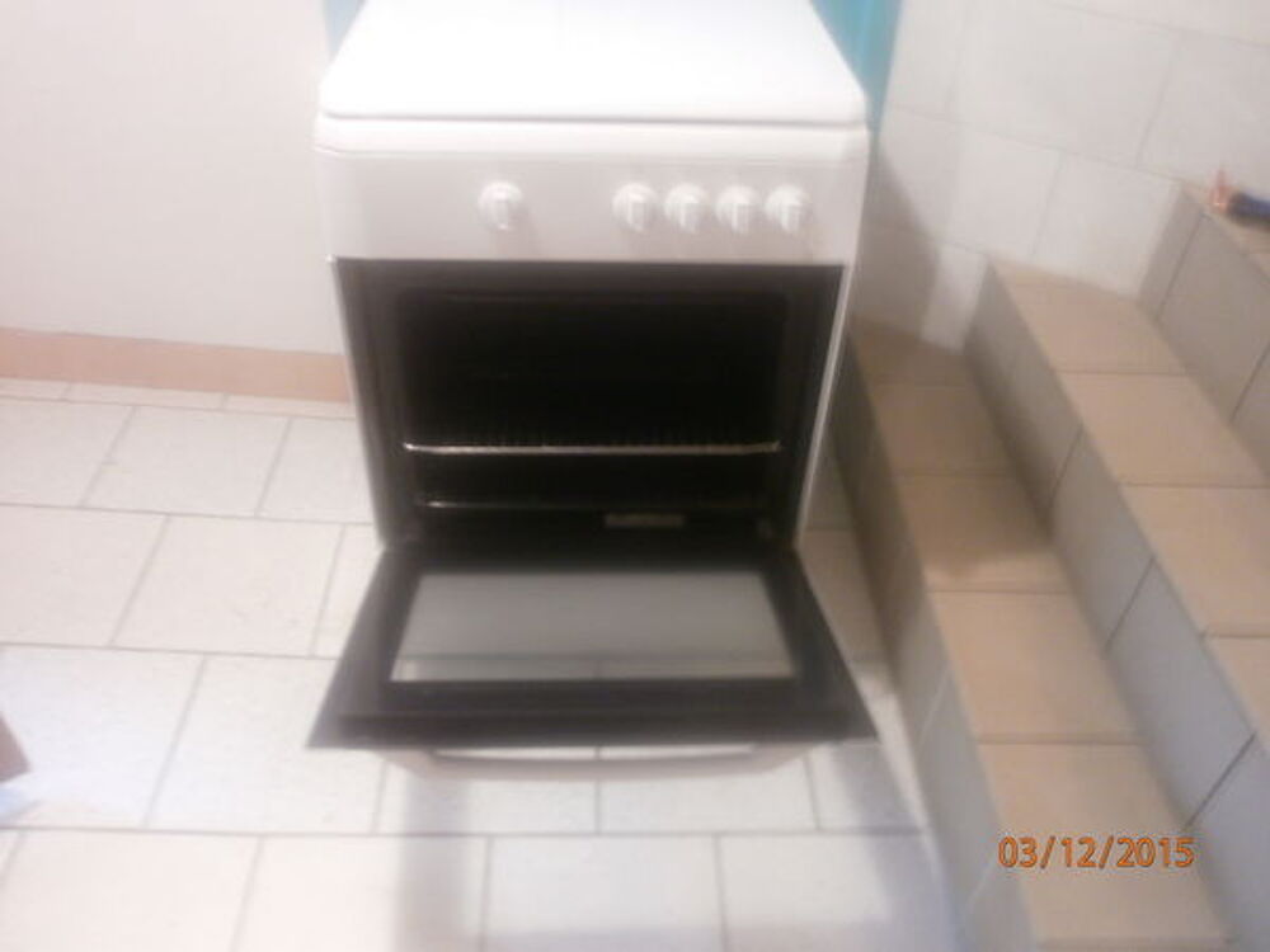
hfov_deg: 65.3
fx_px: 991
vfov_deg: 51.4
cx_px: 635
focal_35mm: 27
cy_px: 476
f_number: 2.9
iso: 250
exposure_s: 1/2
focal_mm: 4.8
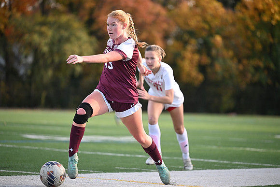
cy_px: 94
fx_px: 1284
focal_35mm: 165
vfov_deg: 8.3
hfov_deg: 12.4
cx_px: 140
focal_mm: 165
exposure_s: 1/2500
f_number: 2.8
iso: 1250
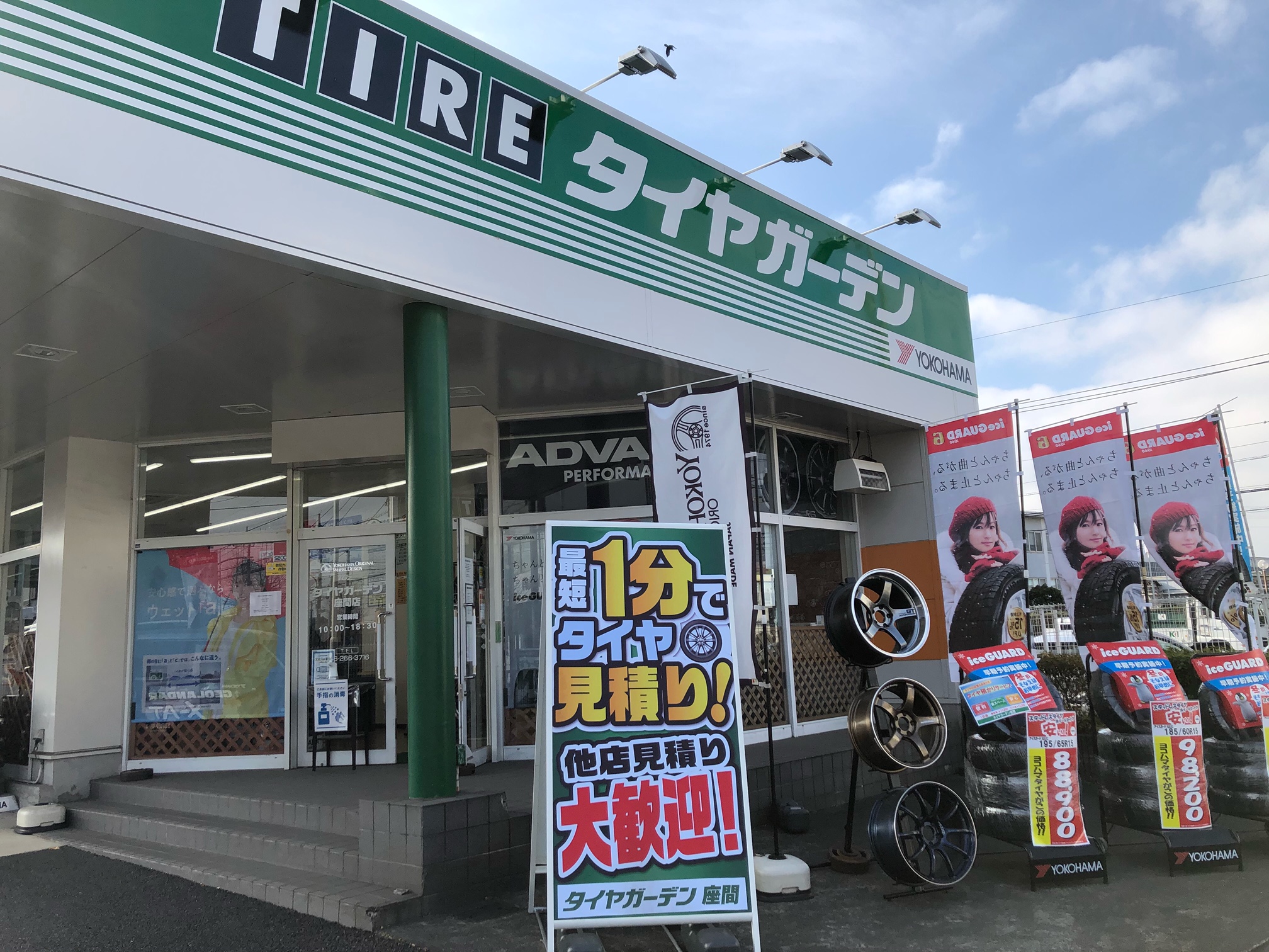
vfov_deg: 49.7
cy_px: 476
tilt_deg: +11.3
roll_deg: +0.7
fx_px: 1026
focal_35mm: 28
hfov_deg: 63.4
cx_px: 634
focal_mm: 3.99
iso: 20
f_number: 1.8
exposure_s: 1/1200
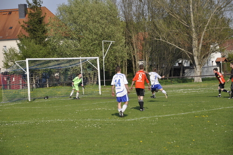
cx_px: 116
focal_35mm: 128
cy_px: 78
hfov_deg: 16.1
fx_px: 824
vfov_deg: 10.7
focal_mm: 85
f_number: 6.3
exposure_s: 1/1600
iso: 400
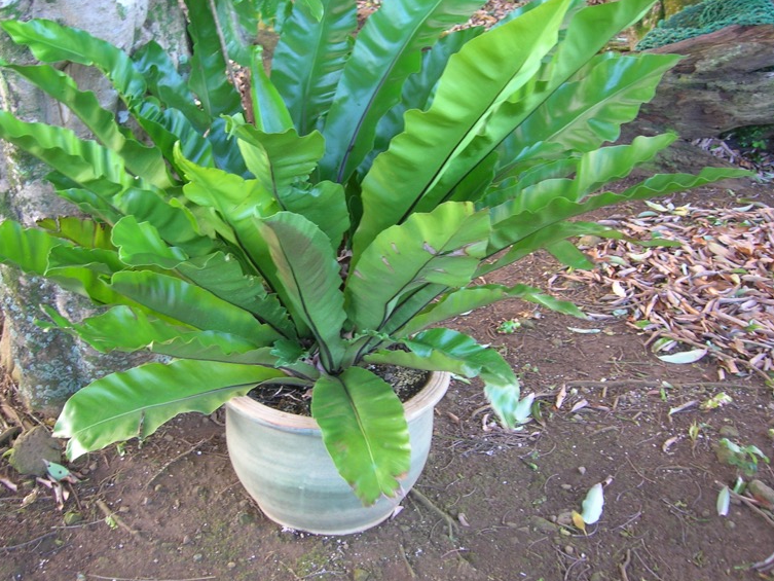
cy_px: 256
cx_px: 347
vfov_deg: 33.6
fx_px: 962
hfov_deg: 43.8
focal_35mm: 43
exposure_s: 1/8.6
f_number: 2.9
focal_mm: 6
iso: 50
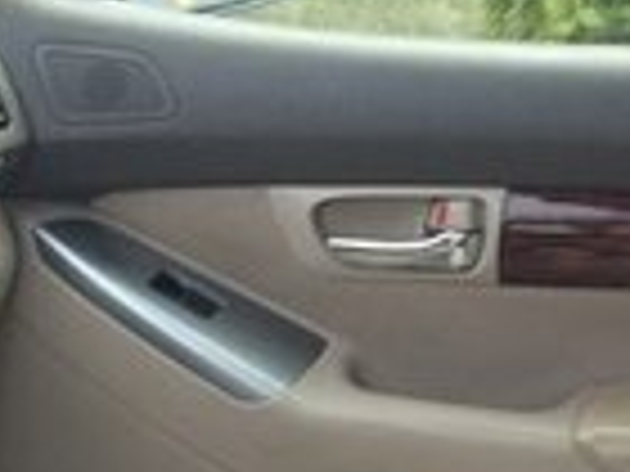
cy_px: 834
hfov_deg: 12.9
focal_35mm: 137
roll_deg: +0.0
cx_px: -549
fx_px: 2493
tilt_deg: -27.2
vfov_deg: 10.2
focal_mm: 4.15
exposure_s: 1/148
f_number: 2.2
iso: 32
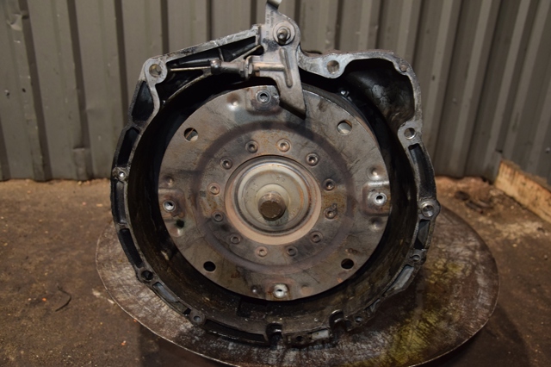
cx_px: 276
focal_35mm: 33
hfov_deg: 57.2
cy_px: 184
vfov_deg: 39.9
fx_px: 505
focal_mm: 22
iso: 800
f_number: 4
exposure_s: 1/40
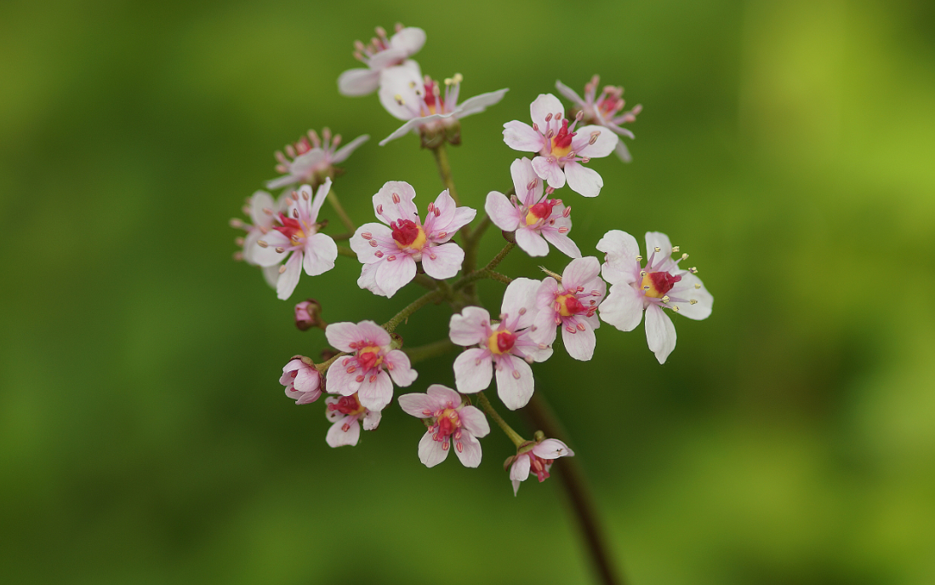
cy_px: 302
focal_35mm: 167
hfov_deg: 12.5
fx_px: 4256
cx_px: 508
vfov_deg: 7.9
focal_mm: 100
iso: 100
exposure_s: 1/320
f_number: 2.8
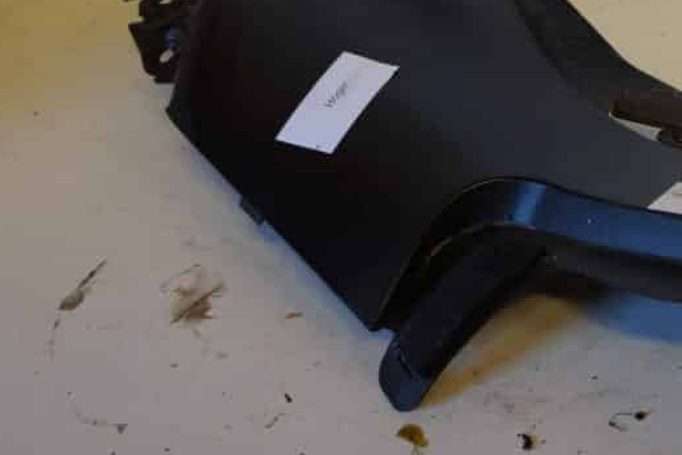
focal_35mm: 53
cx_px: 567
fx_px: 1004
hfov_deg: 36.0
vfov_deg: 25.2
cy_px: 117
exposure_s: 1/60
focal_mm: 18
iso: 320
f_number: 3.5
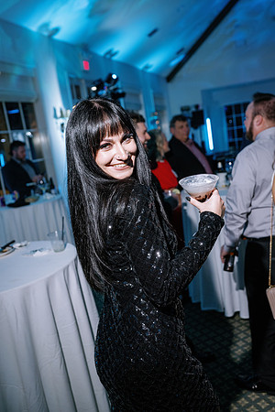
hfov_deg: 37.9
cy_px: 206
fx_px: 401
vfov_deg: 54.4
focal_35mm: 35
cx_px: 138
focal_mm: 35
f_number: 4
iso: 800
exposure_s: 1/125
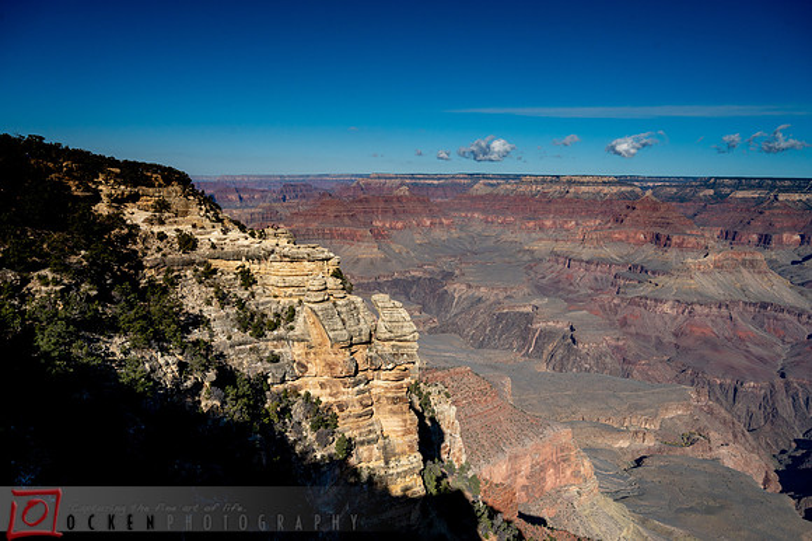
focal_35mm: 28
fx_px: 642
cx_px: 406
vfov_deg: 45.6
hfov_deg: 64.6
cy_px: 270
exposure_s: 1/3200
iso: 400
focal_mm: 28.5
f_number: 8
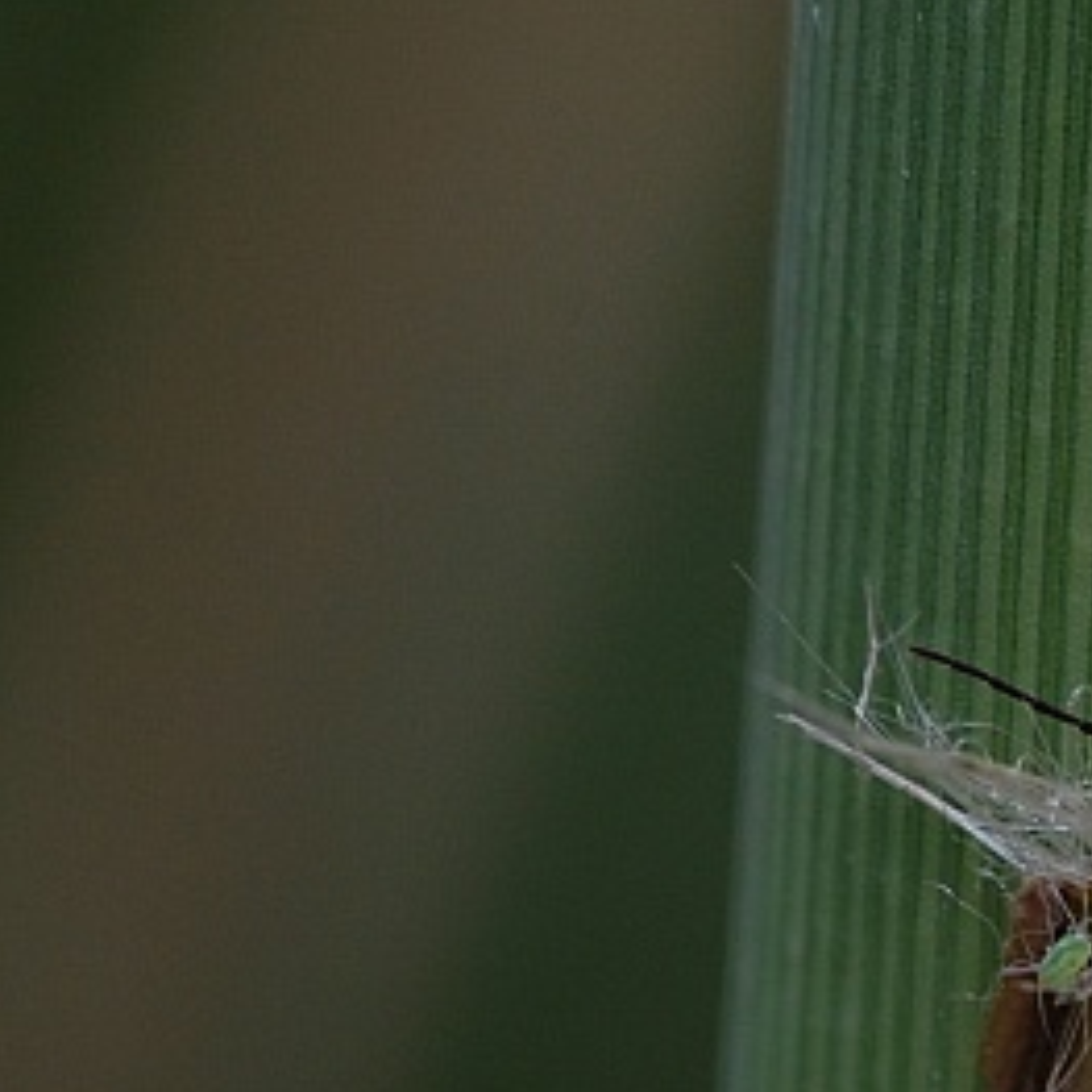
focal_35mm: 521
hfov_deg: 3.4
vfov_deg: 3.4
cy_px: 828
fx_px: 18582
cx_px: 1457
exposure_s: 1/100
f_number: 9
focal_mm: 105
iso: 200
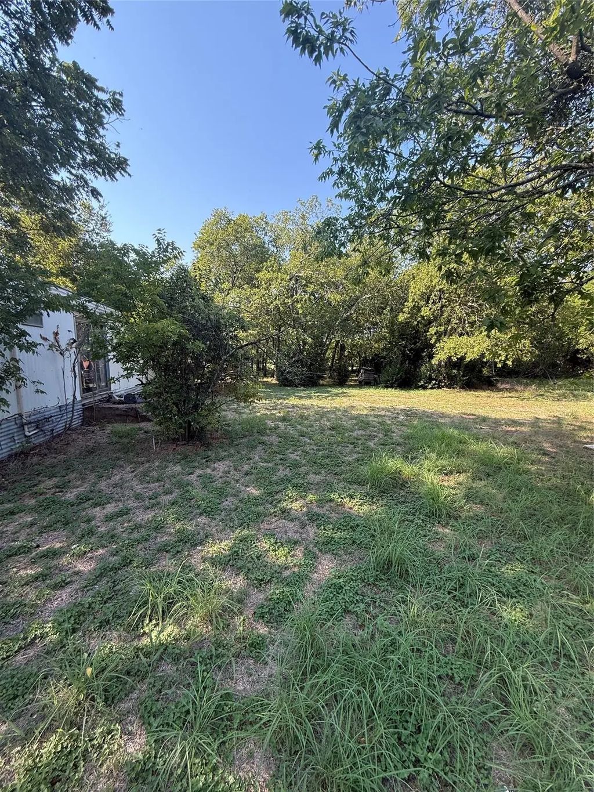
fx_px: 320
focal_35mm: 14
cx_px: 297
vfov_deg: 102.1
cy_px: 396
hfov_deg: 85.7
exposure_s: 1/300
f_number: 2.2
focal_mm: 2.22
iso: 64
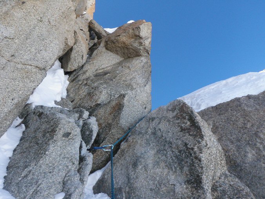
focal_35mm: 28
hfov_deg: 63.4
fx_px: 214
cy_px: 100
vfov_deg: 49.7
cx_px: 132
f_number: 5
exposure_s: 1/125
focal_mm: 5
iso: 50
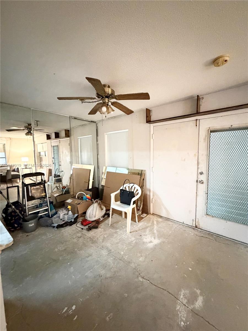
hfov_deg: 85.7
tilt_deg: -5.7
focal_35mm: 14
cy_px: 166
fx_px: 134
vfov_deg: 102.1
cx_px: 124
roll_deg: +0.5
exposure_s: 1/40
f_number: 2.2
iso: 1000
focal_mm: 2.22
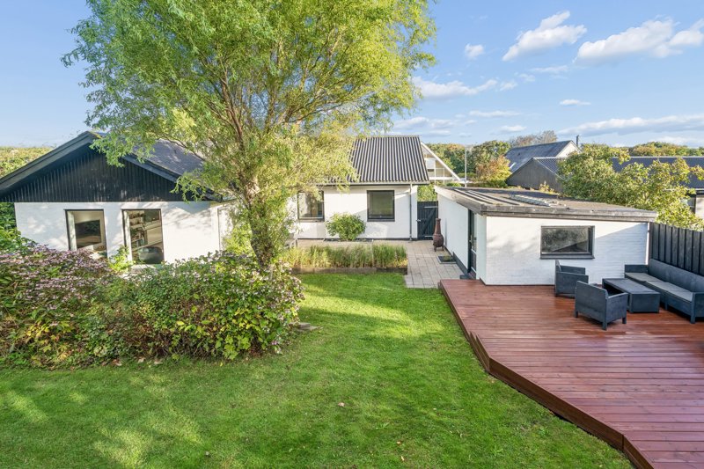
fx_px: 313
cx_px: 352
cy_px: 234
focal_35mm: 16
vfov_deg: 73.7
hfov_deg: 96.7
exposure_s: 1/160
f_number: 8
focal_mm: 16
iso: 400
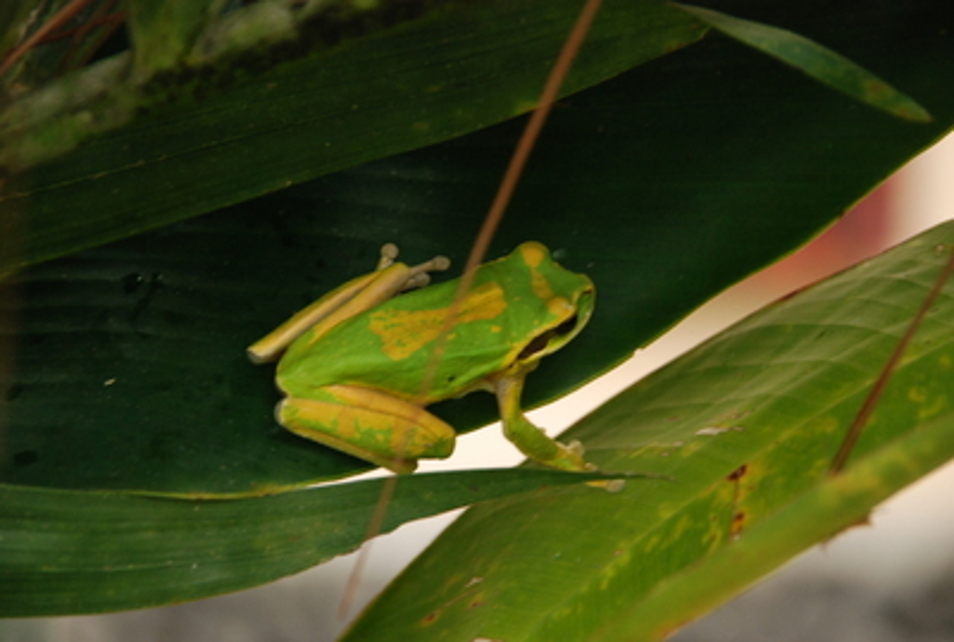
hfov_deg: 6.8
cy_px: 321
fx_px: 7971
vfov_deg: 4.6
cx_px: 477
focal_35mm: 300
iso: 800
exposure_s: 1/80
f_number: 6.3
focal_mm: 200
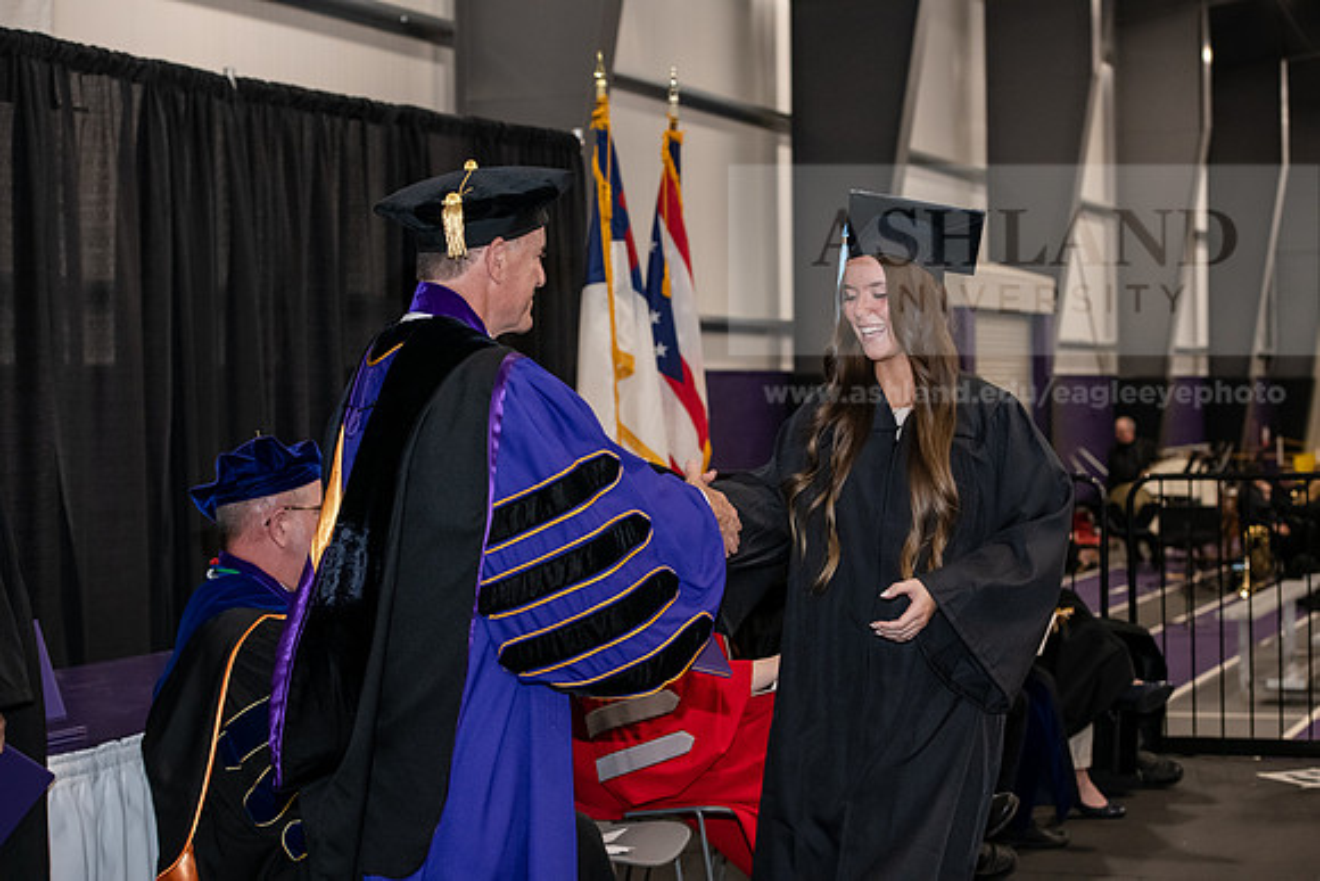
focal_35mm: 70
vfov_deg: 19.5
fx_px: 2567
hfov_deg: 28.8
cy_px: 440
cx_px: 660
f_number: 5
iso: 2500
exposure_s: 1/200
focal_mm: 70
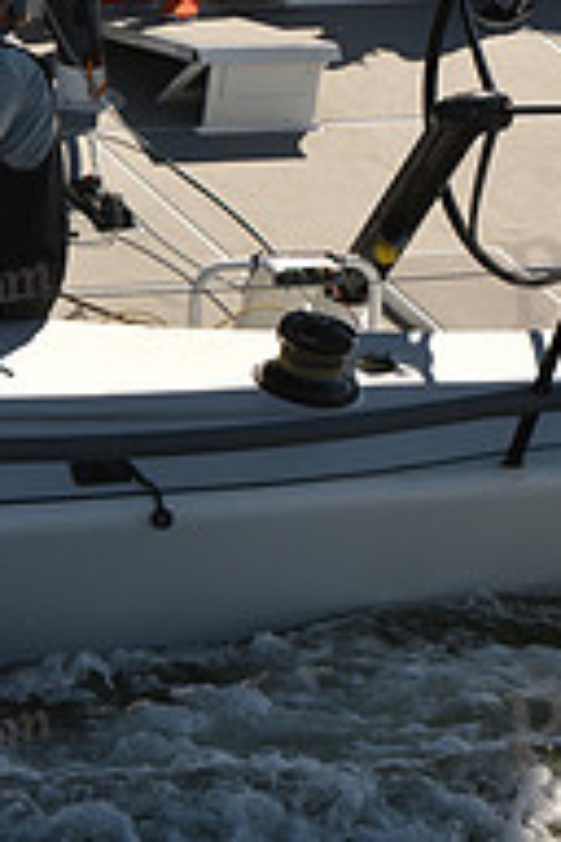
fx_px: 4932
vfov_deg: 9.7
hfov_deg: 6.5
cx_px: 280
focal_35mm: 211
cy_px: 50
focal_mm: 70
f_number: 6.3
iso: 250
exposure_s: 1/800
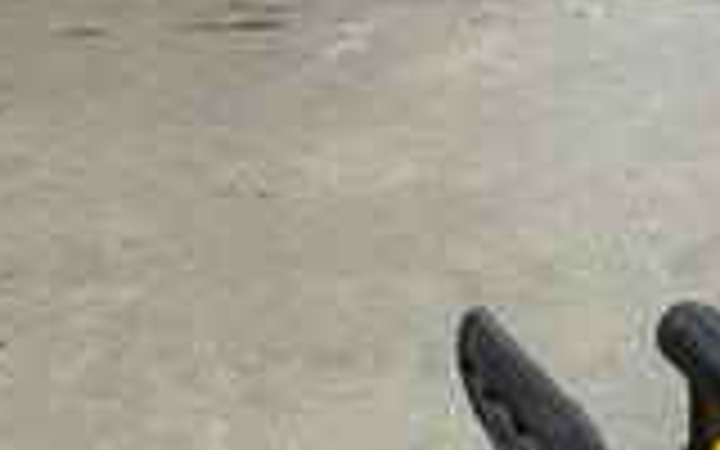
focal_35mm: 77
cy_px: 549
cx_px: 518
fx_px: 1511
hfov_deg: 26.5
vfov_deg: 16.2
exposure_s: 1/40
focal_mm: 3
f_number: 1.8
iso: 320
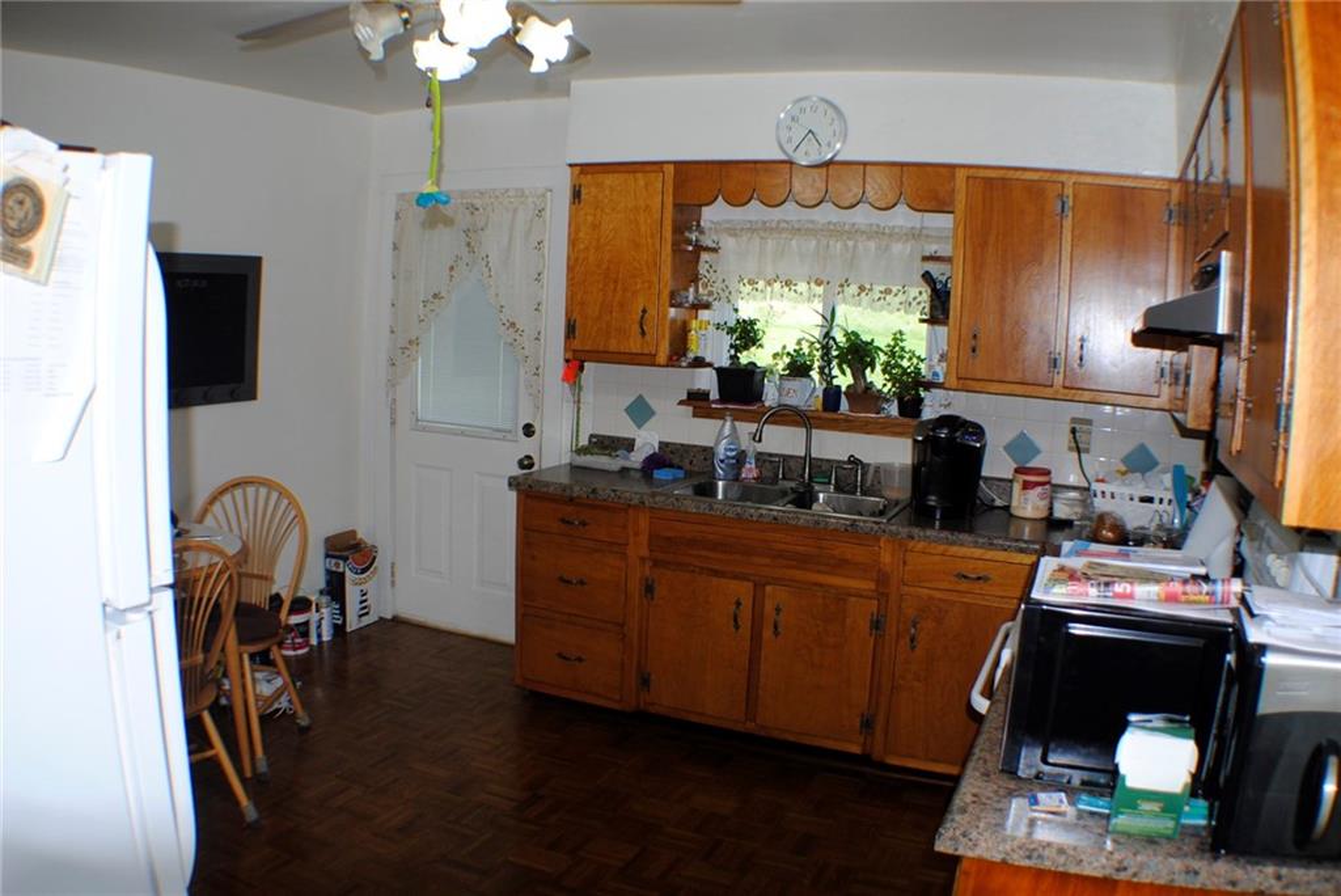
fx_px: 1454
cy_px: 448
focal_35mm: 39
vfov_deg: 34.3
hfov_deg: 49.5
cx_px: 670
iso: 200
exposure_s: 1/60
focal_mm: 26
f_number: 4.2
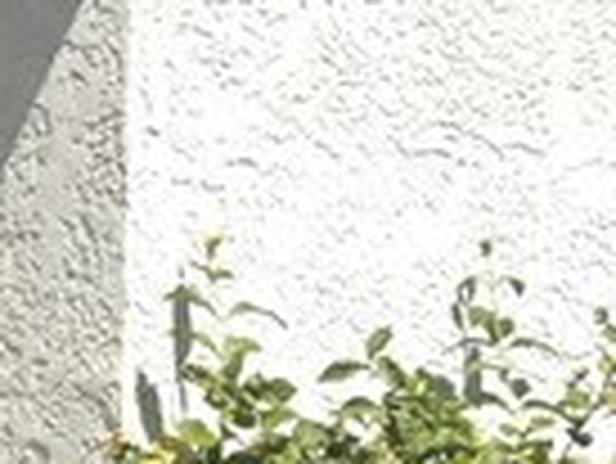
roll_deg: -0.9
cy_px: -14
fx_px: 3847
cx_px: -1097
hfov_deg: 8.1
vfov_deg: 6.9
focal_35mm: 216
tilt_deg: +2.2
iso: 25
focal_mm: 4.15
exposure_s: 1/1131
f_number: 2.2
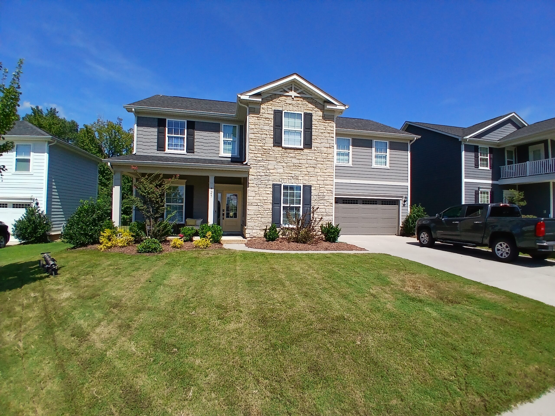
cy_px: 208
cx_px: 278
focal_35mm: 17
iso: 50
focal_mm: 1.4
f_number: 2.2
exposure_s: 1/1427
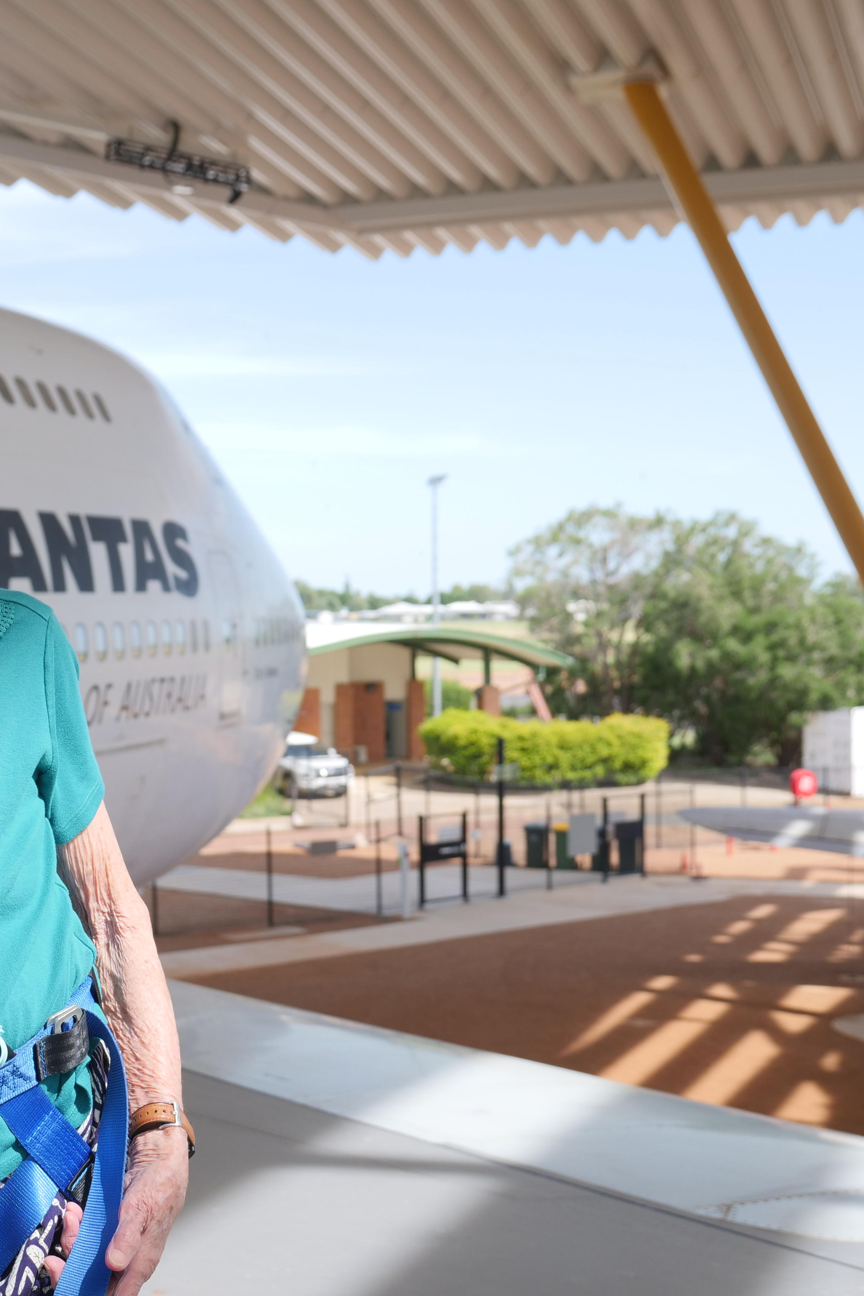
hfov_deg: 22.6
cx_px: 160
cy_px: 649
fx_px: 2124
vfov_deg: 33.9
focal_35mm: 59
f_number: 3.5
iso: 200
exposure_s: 1/800
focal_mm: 21
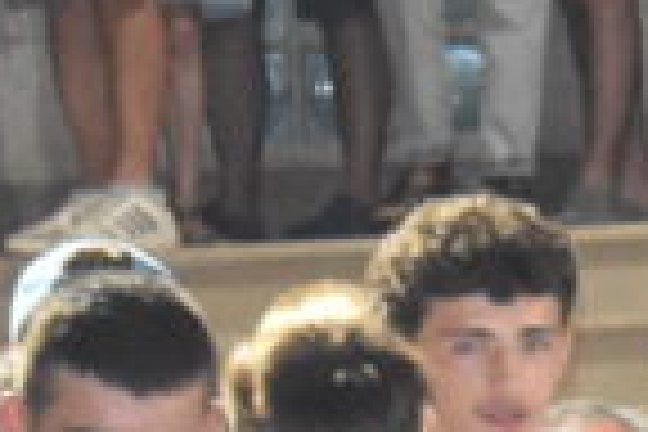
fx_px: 10575
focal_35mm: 588
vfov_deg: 2.3
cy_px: 511
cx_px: 2007
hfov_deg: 3.4
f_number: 5.6
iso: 5000
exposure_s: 1/60
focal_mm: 55
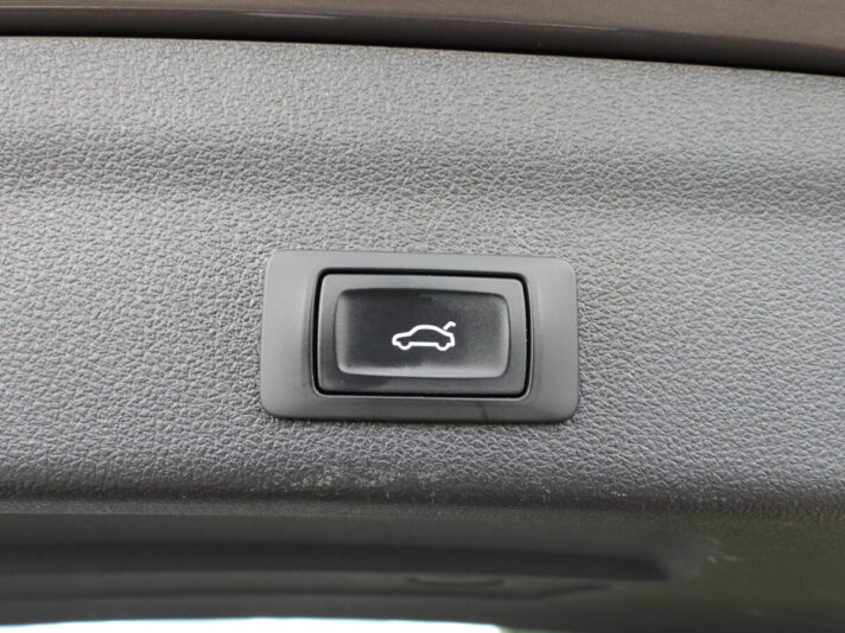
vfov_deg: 37.7
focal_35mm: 38
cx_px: 422
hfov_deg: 49.0
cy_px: 316
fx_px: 928
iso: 100
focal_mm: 6.8
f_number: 3.2
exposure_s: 1/50
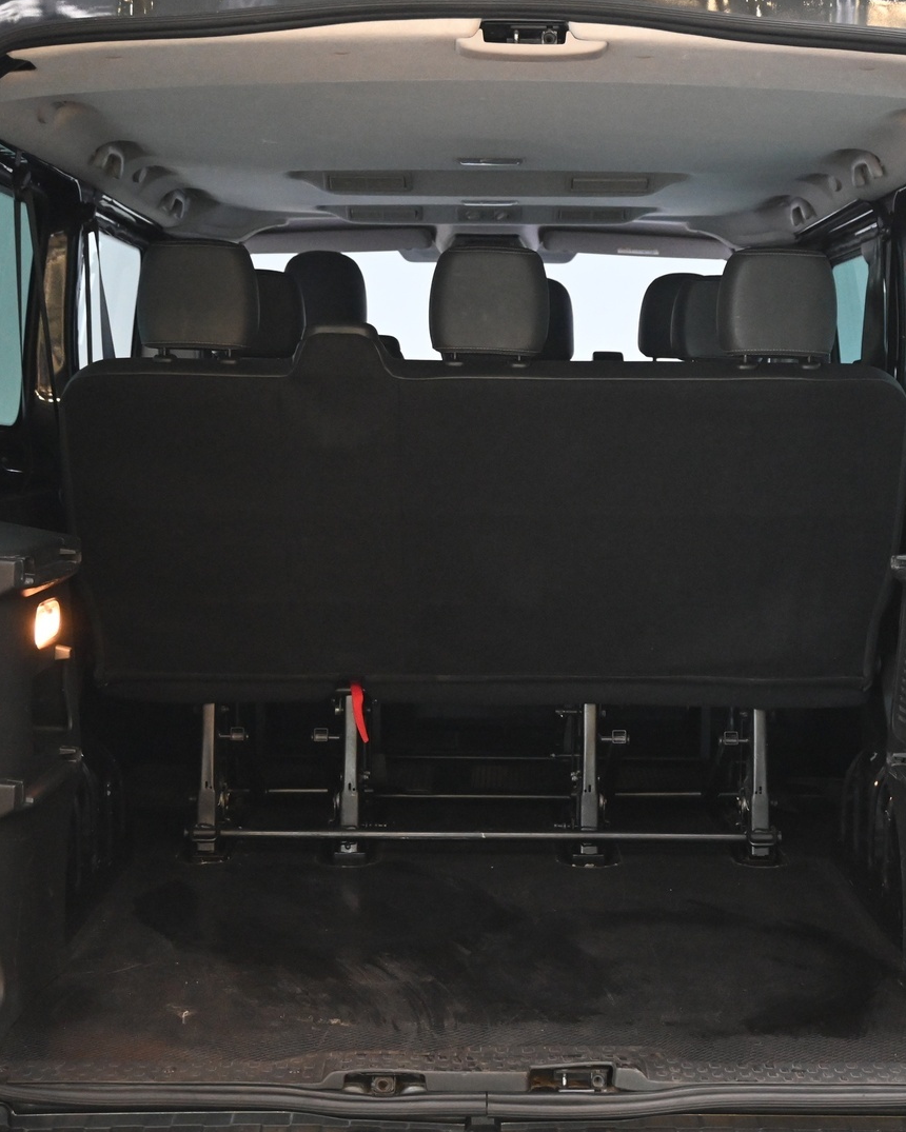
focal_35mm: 58
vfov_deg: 32.3
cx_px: 531
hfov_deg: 26.0
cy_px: 564
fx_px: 1956
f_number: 4.5
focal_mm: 27.5
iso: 3200
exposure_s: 1/40
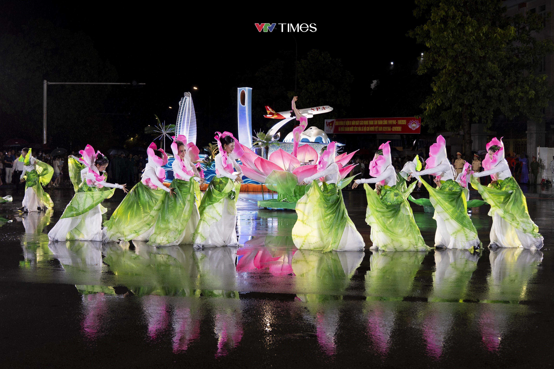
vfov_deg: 31.9
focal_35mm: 42
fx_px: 646
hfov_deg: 46.4
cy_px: 184
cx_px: 277
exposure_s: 1/200
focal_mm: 28
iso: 640
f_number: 3.5
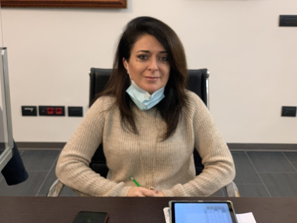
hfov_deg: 36.8
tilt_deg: -16.9
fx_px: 446
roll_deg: -0.9
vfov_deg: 28.0
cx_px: 148
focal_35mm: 52
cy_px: 112
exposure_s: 1/50
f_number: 2.4
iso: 320
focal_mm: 6
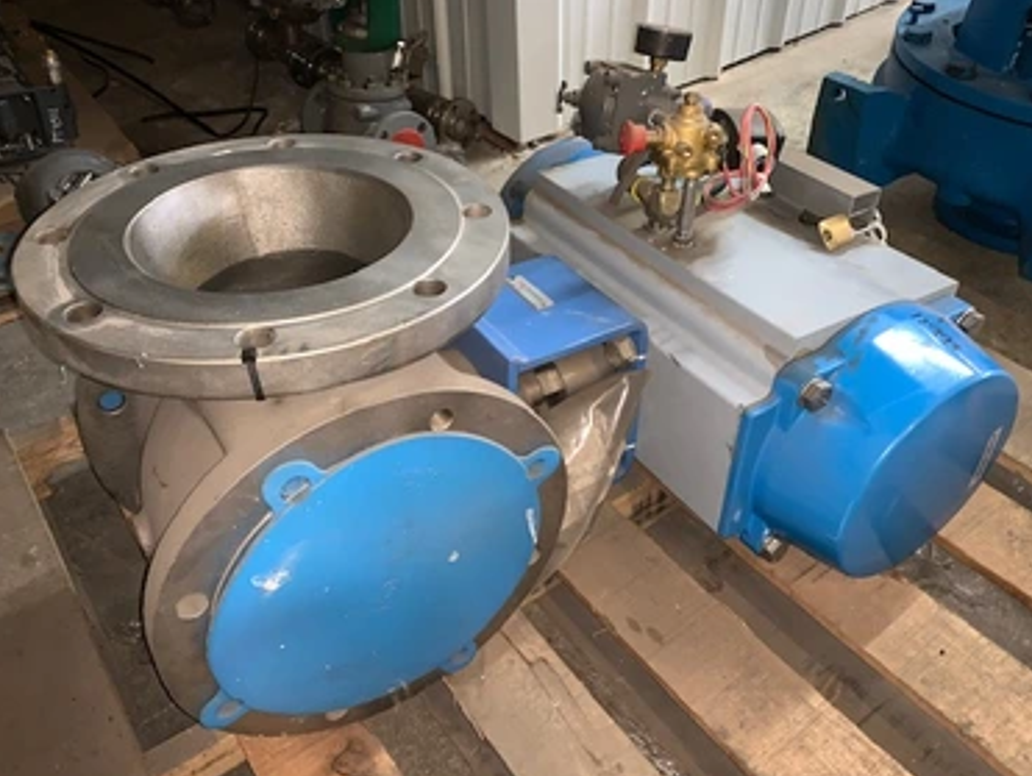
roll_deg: +1.0
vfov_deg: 49.8
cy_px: 412
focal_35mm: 28
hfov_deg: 63.4
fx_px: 836
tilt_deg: -44.4
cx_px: 526
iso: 125
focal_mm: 4.25
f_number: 1.8
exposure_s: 1/13
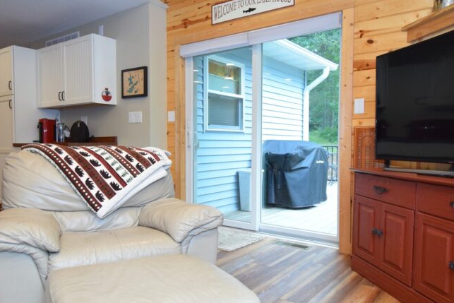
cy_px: 158
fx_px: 353
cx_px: 203
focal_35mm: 28
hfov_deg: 65.3
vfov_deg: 46.4
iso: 1400
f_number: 4.5
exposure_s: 1/60
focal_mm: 10
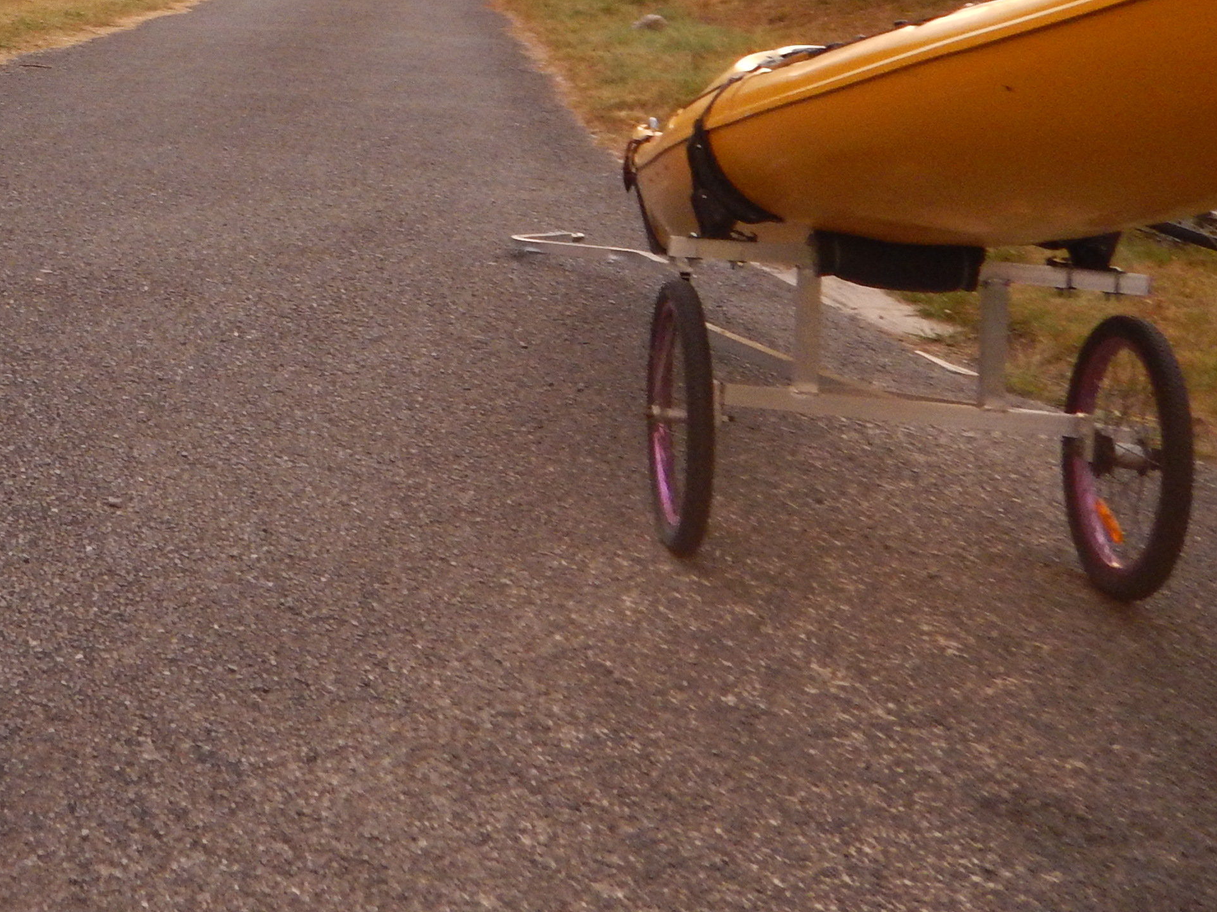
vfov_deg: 24.2
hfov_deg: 30.7
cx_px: -13
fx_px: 2039
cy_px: 29
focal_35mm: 58
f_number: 2.8
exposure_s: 1/30
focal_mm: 4.3
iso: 280
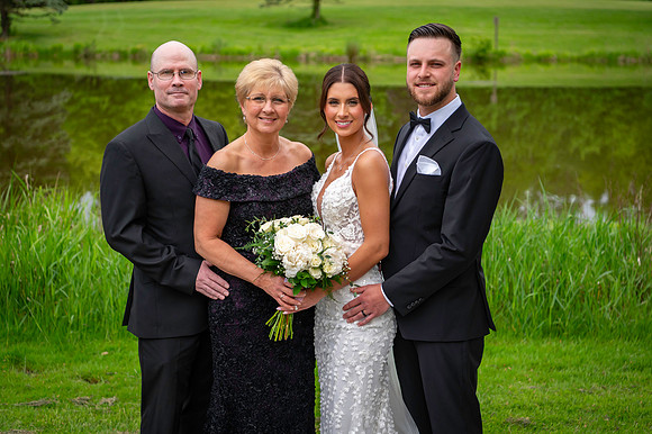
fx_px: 1003
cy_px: 217
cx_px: 351
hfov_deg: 36.0
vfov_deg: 24.4
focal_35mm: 55
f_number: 3.2
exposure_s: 1/3200
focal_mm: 50
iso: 640
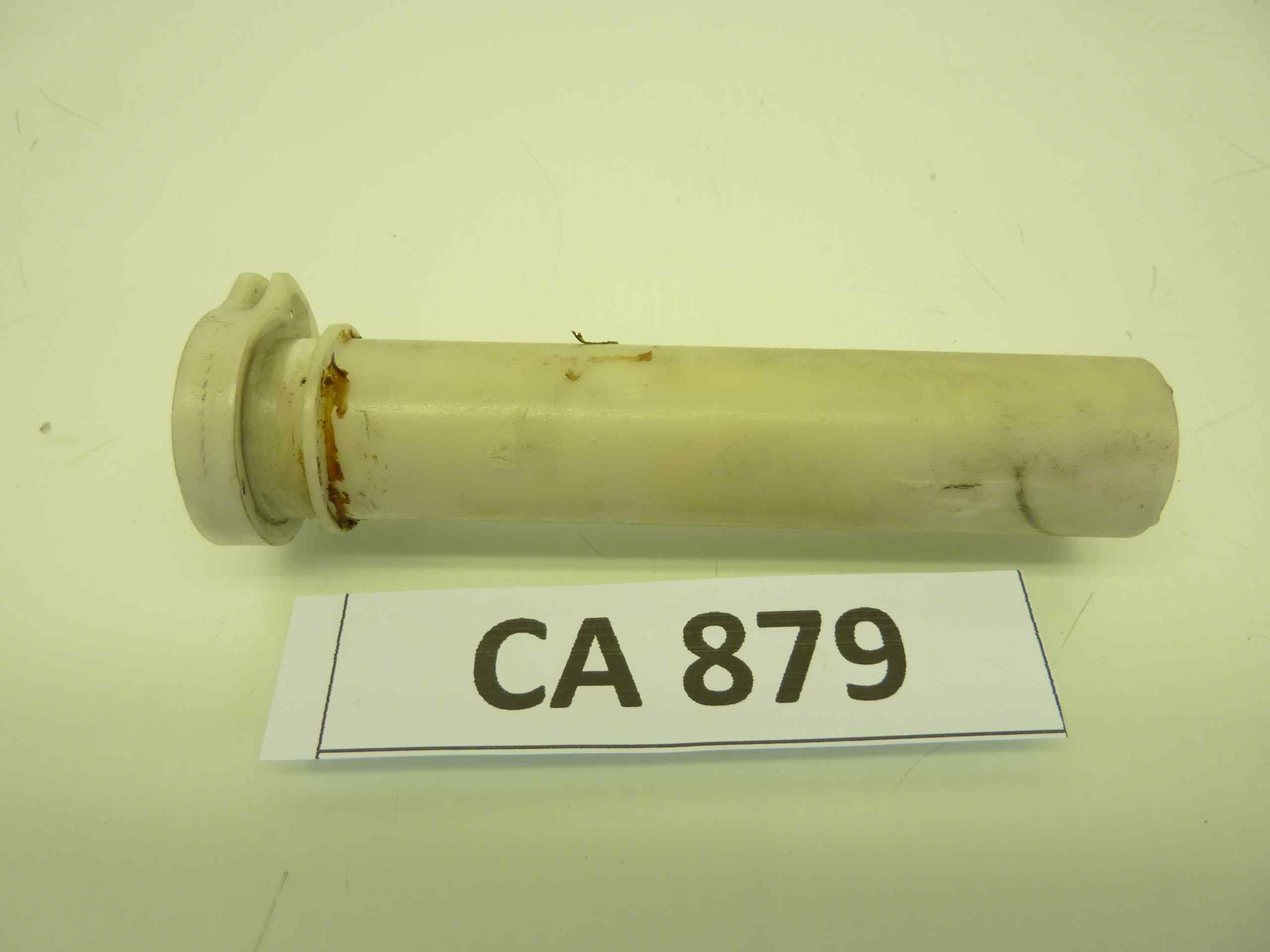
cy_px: 476
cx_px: 635
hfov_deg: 69.4
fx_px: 917
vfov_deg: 54.9
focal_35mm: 25
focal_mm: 4.1
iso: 80
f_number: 3.3
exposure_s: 1/40
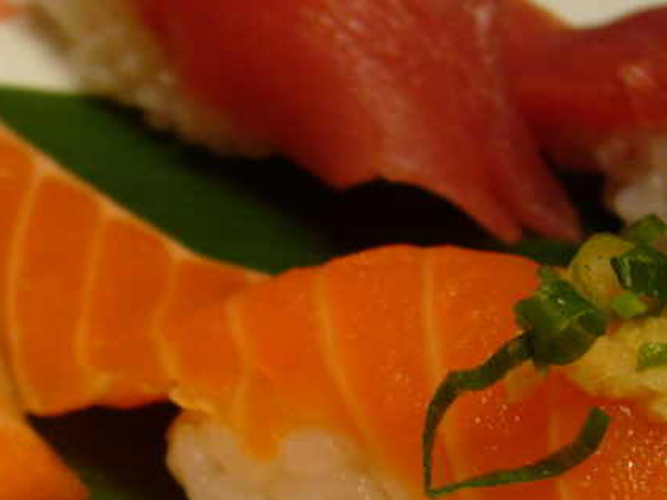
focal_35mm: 109
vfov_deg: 13.3
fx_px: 2100
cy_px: 555
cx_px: 17
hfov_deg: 17.7
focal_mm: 7.5
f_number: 3.2
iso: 100
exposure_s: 1/50
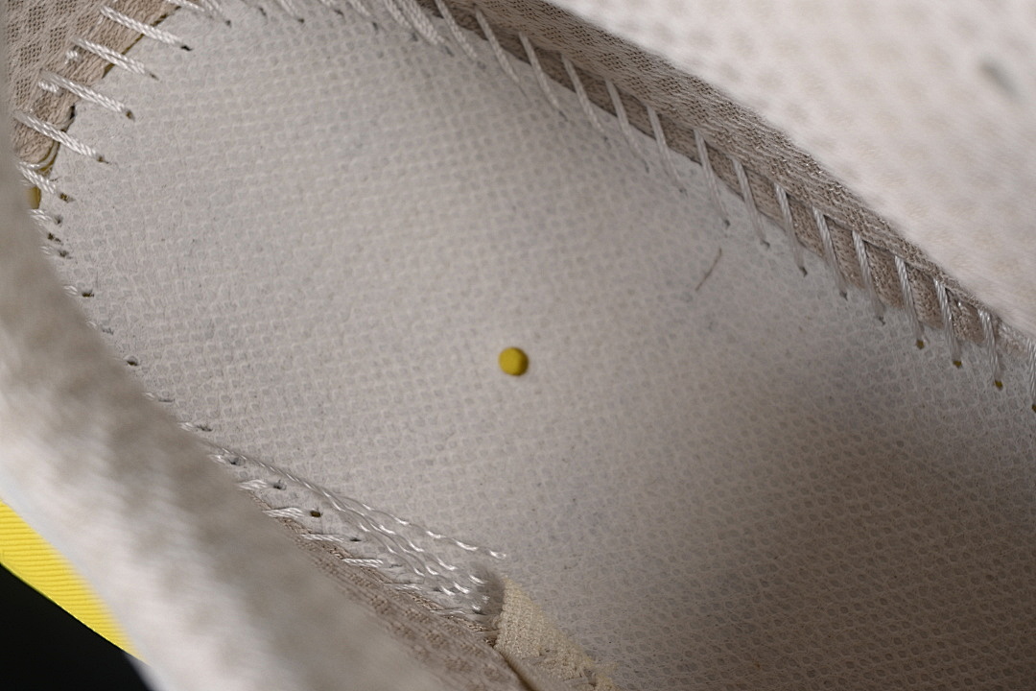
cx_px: 518
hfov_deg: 27.0
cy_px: 346
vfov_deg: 18.2
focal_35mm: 75
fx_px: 2158
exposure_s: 1/80
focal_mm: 50
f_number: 7.1
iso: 160
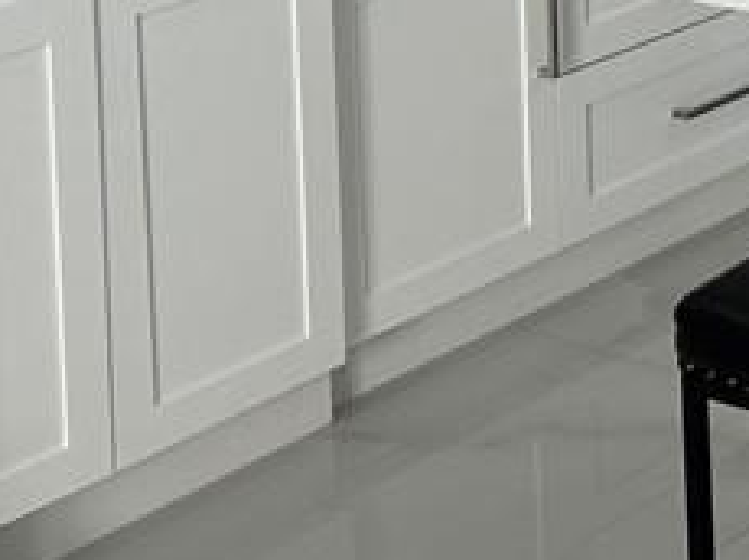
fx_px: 2507
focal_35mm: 116
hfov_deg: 15.2
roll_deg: +0.8
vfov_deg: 11.7
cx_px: 1241
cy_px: -495
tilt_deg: -5.3
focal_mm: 5.7
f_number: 1.5
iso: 32
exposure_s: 1/120
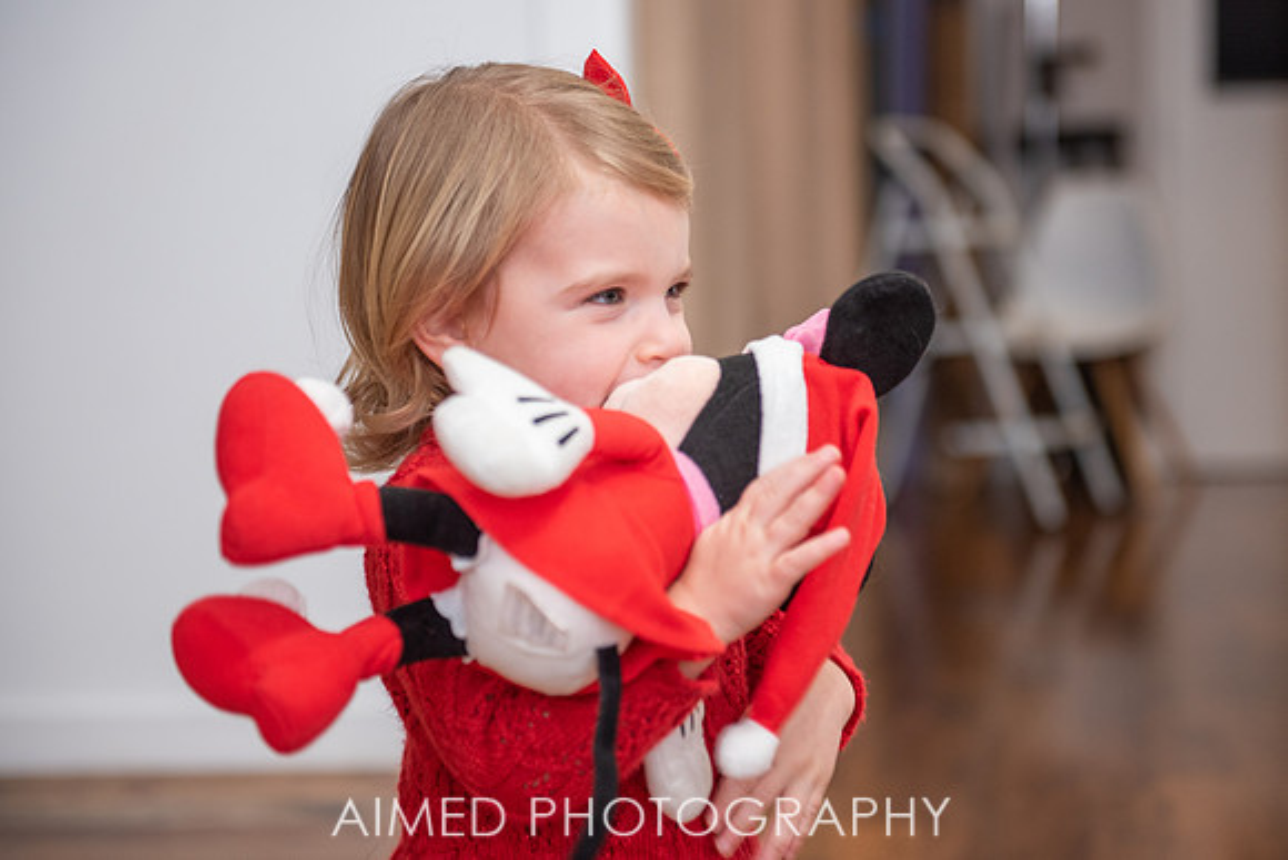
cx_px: 723
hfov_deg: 24.8
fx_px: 2925
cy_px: 394
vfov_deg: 16.7
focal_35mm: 82
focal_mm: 70
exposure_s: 1/200
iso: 500
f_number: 2.8
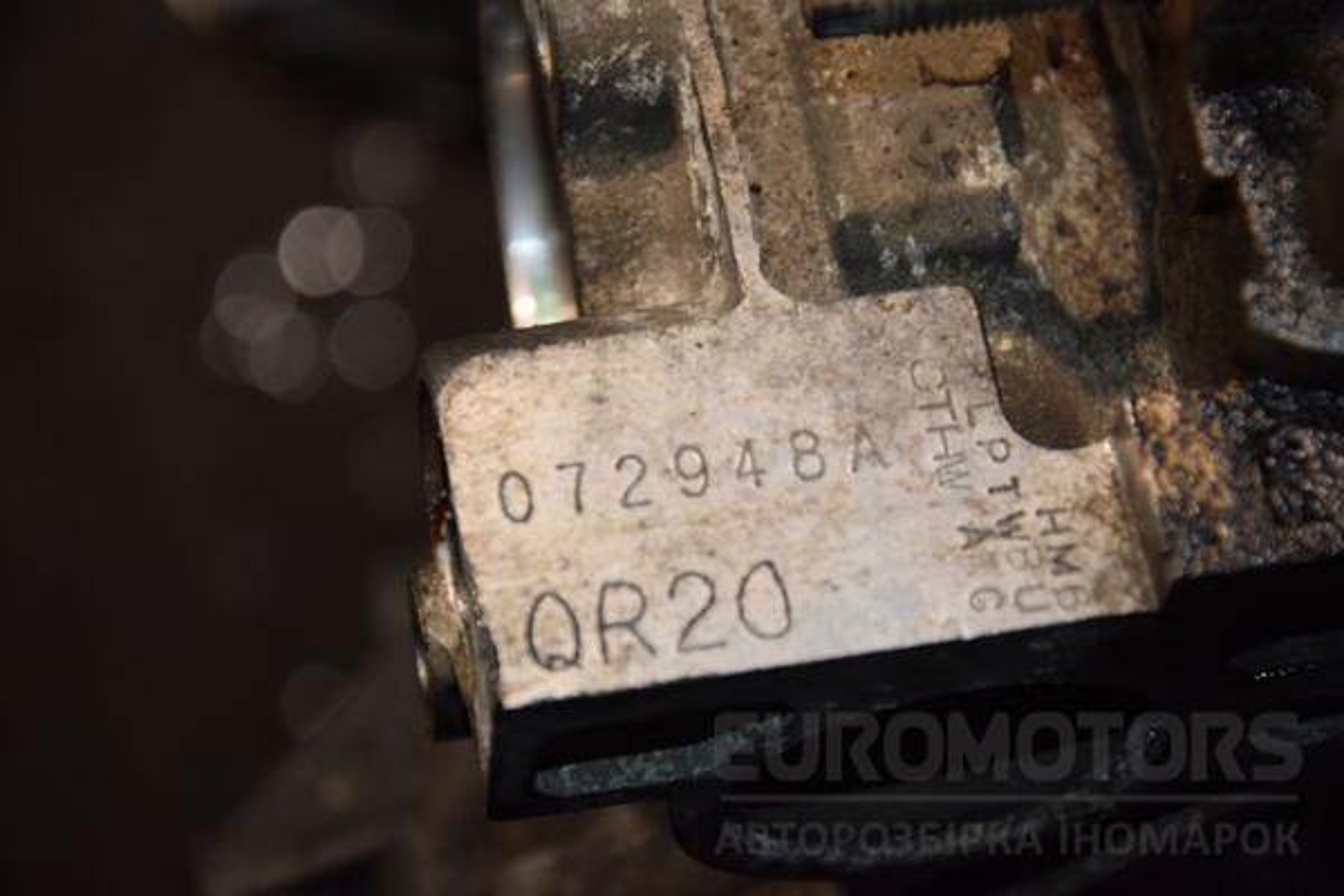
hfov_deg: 15.2
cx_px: 672
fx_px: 5040
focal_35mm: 135
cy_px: 448
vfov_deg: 10.2
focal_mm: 90
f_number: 5.6
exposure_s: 1/125
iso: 800
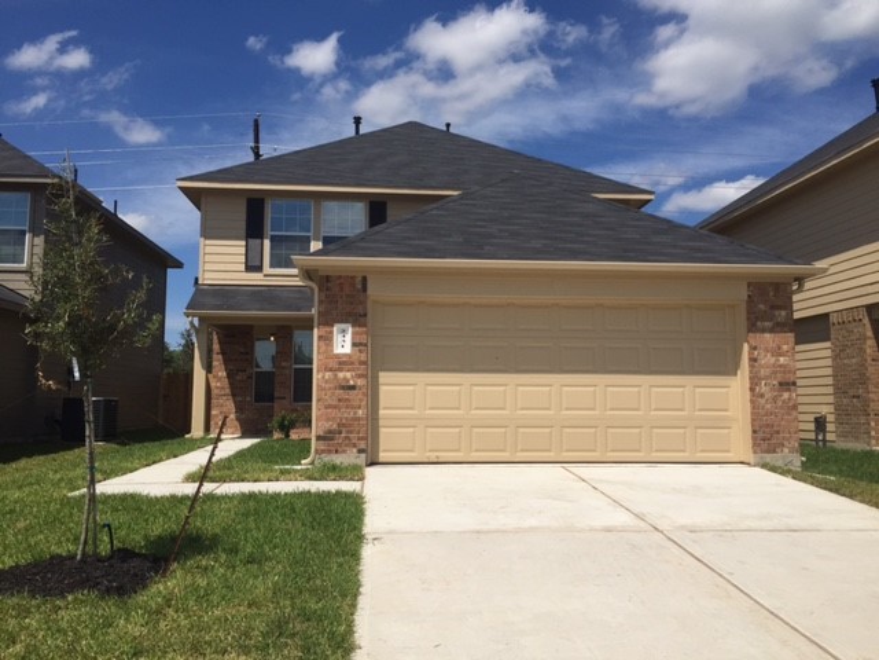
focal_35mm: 29
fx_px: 736
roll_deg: +0.4
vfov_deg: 48.2
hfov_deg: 61.7
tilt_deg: +5.0
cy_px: 330
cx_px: 440
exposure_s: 1/3968
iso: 32
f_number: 2.2
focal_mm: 4.15
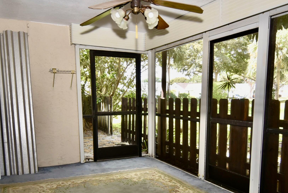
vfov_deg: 39.1
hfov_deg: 57.1
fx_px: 264
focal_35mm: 33
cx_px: 154
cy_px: 142
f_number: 4.5
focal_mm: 12
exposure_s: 1/60
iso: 160
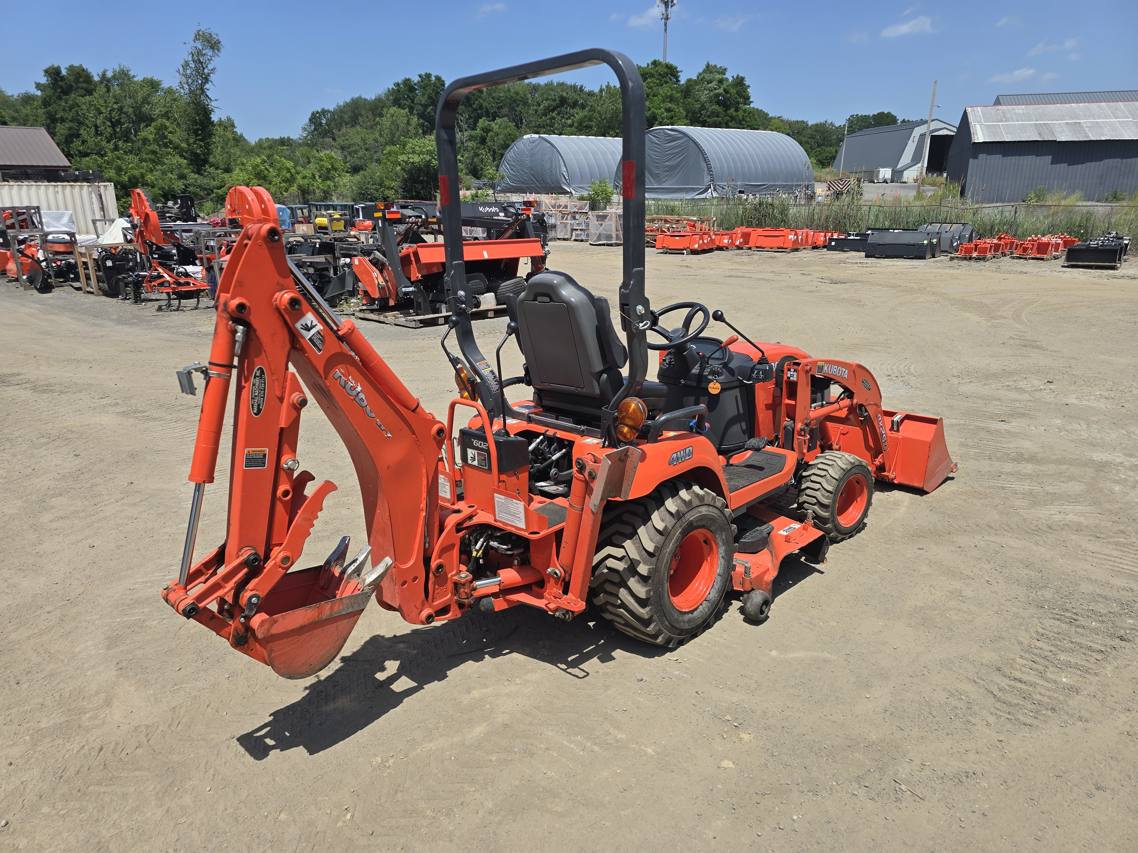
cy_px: 426
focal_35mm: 23
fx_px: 756
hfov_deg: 73.9
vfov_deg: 58.9
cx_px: 569
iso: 12
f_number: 1.7
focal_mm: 6.3
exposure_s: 1/1108
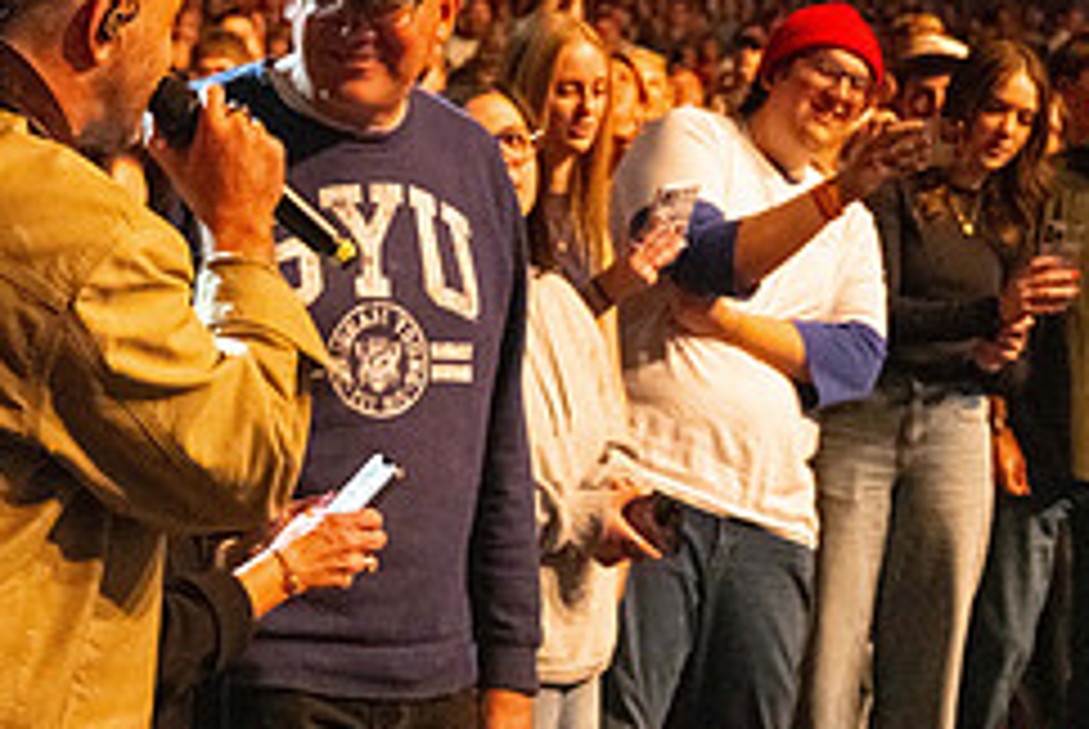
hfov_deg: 19.6
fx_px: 3119
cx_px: 216
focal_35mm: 103
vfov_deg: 13.3
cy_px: 263
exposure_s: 1/125
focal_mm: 43
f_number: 4
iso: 6400
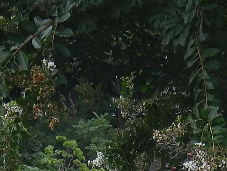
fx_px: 1207
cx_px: 162
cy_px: 387
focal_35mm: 184
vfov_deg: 7.6
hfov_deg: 10.7
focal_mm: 6.5
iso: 125
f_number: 4
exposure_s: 1/125
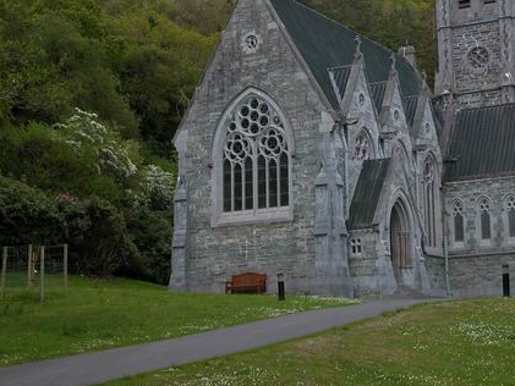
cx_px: 363
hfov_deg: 23.7
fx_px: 1220
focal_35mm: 82
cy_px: 100
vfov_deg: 17.9
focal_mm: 13.7
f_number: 4.9
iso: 100
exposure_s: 1/219
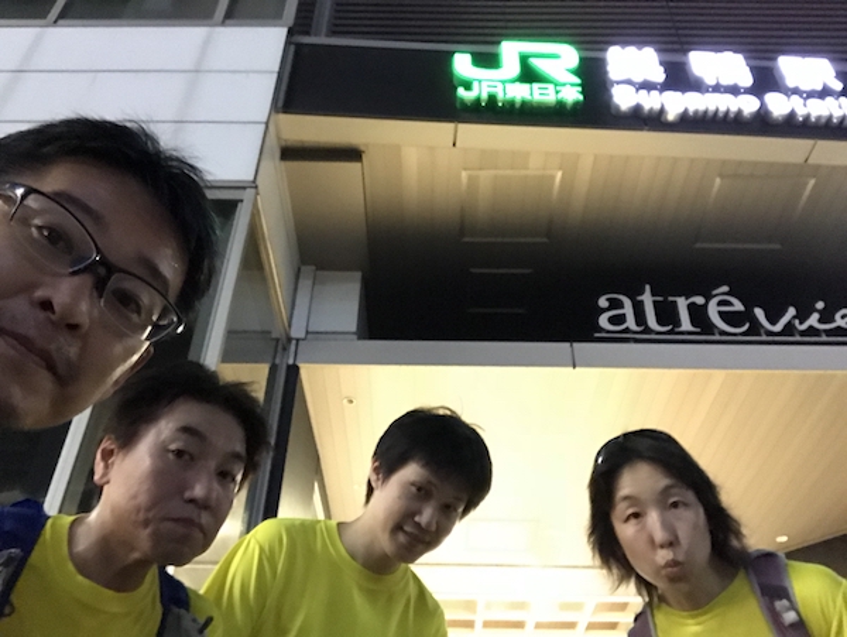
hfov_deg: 56.8
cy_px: 318
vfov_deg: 44.2
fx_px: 784
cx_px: 424
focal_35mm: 32
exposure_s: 1/17
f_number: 2.2
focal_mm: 2.87
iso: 1000
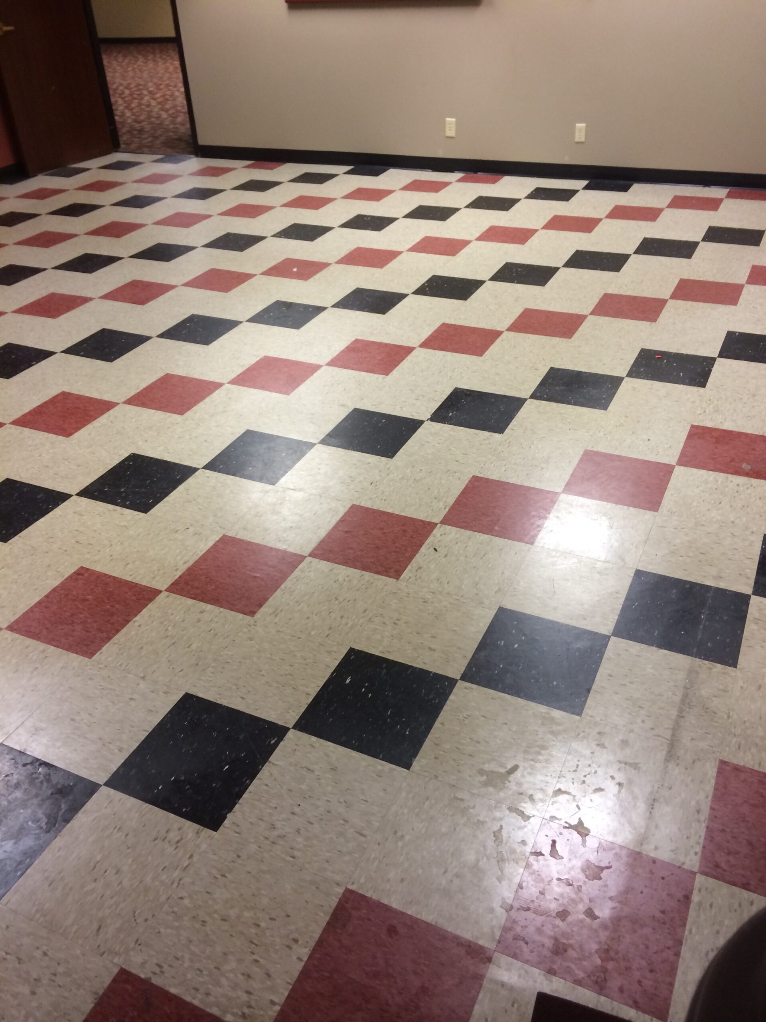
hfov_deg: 46.8
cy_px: 511
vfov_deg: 60.0
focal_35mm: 30
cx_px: 383
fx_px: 885
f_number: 2.2
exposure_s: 1/30
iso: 80
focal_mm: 4.12
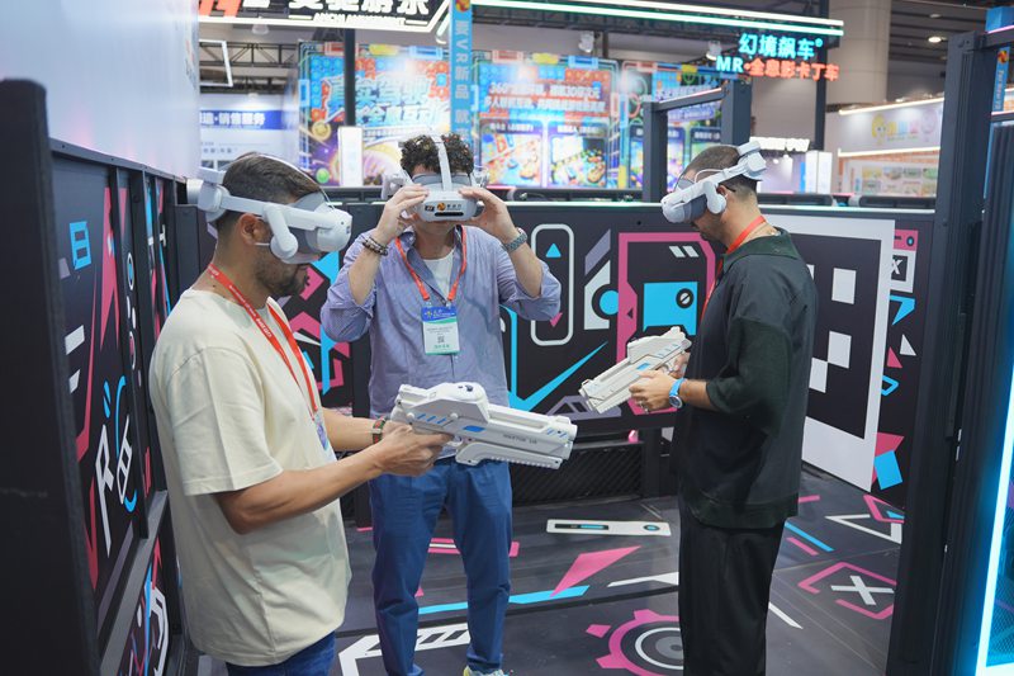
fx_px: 819
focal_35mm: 29
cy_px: 338
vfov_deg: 44.8
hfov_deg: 63.5
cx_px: 507
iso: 400
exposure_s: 1/200
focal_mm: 29.1
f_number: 2.8
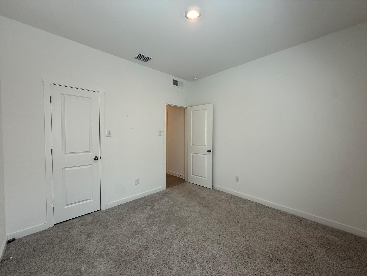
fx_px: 148
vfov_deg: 85.7
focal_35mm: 14
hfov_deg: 102.1
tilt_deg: -2.4
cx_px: 184
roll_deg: +0.2
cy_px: 138
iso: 125
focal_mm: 2.22
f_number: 2.2
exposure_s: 1/120
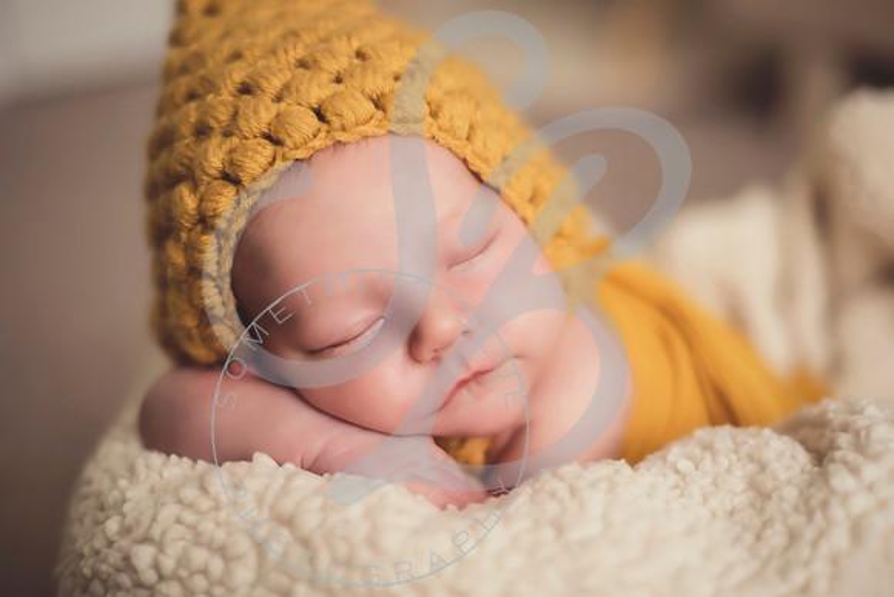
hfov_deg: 39.6
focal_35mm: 50
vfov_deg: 27.0
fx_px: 1242
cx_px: 447
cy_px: 298
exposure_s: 1/160
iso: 1000
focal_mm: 50
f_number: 1.8
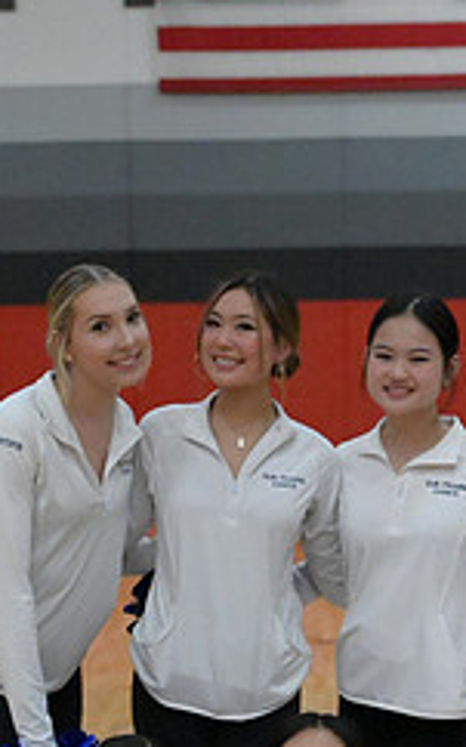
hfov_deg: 14.8
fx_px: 1790
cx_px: 287
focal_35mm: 88
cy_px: 695
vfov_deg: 22.9
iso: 28800
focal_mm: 36
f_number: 2.8
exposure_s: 1/8000
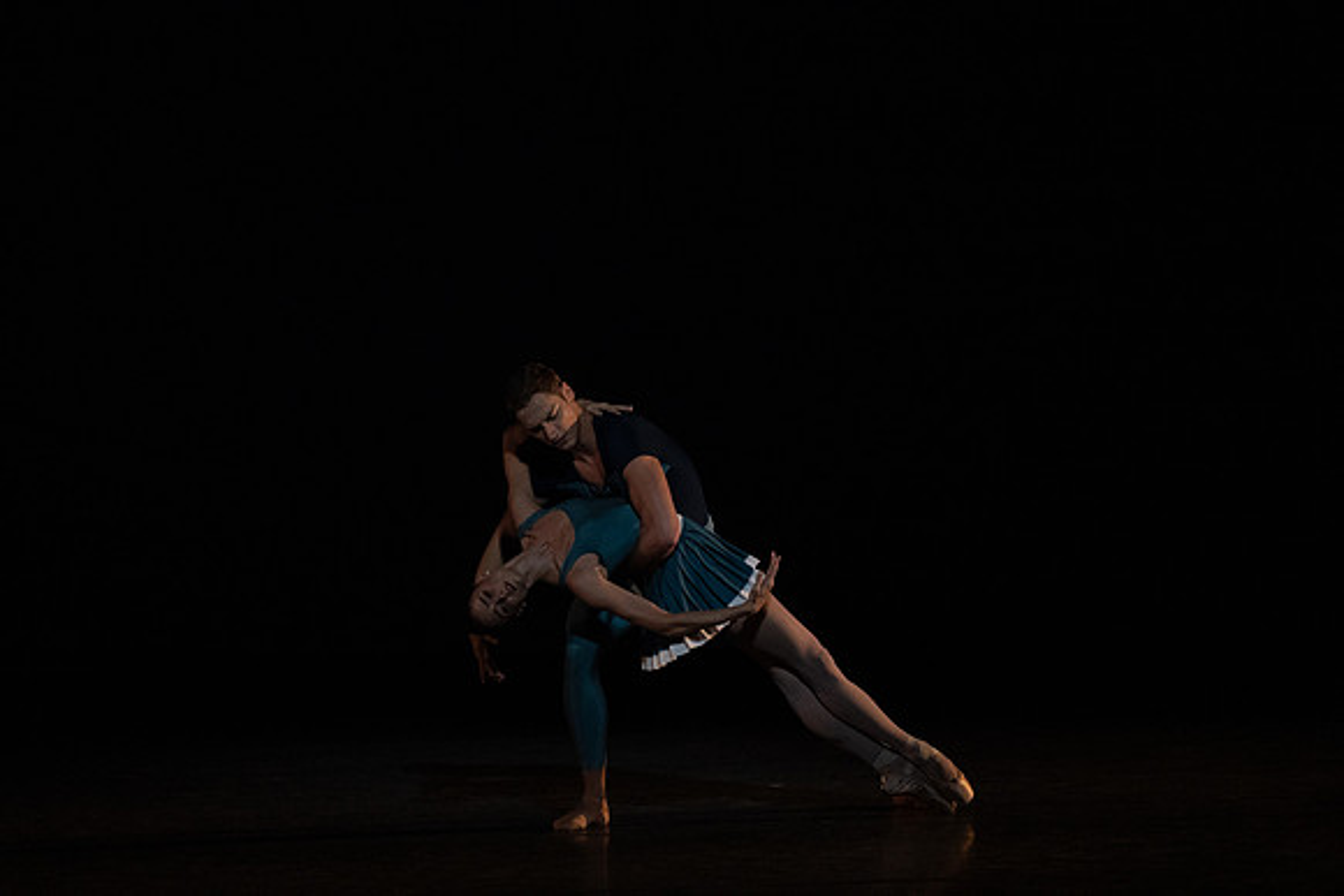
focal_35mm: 367
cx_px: 672
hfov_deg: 5.6
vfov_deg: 3.7
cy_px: 448
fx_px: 13704
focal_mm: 367
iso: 8000
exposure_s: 1/320
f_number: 5.6
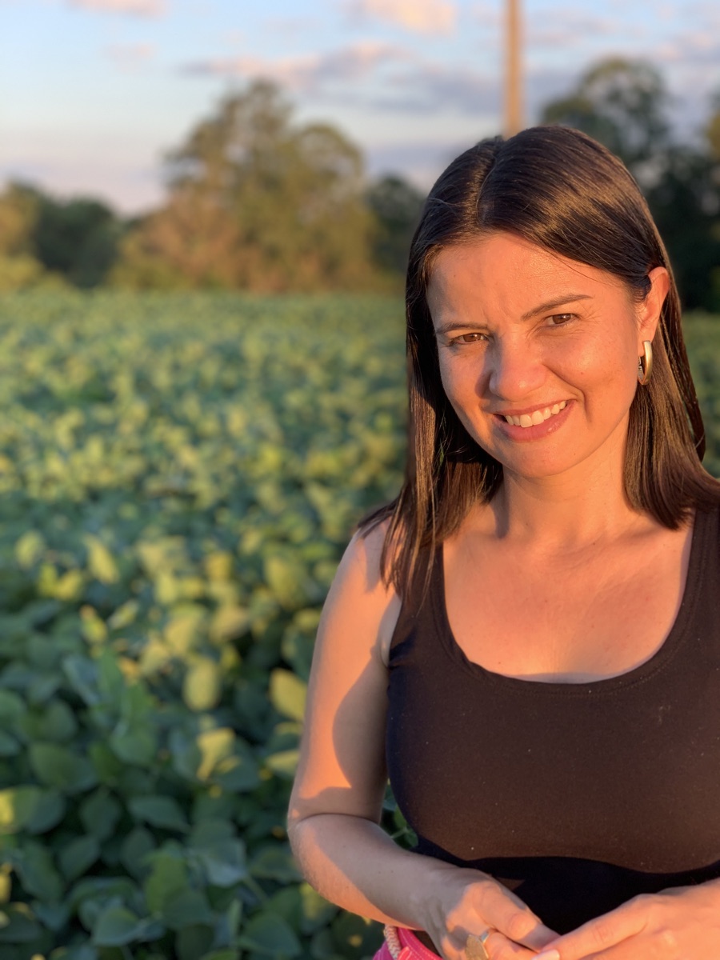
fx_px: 1442
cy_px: 480
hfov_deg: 28.0
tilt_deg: -9.2
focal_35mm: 52
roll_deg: +0.5
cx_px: 360
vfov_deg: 36.8
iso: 16
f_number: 2.4
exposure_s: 1/122
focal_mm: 6
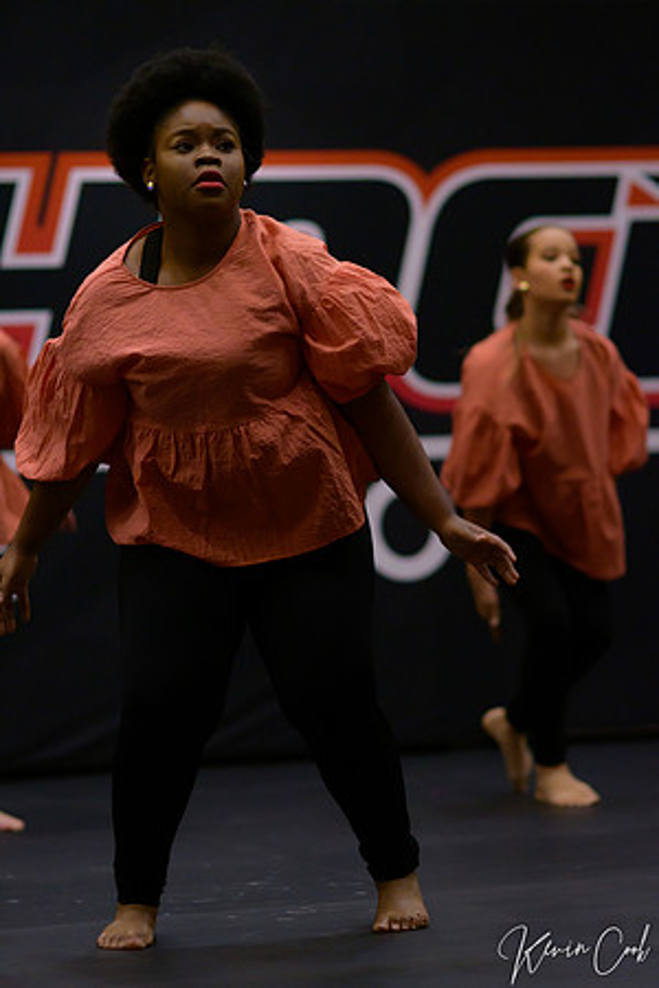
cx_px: 330
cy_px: 494
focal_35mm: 127
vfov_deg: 16.1
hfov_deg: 10.8
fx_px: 3487
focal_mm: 85
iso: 2000
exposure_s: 1/800
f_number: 1.8
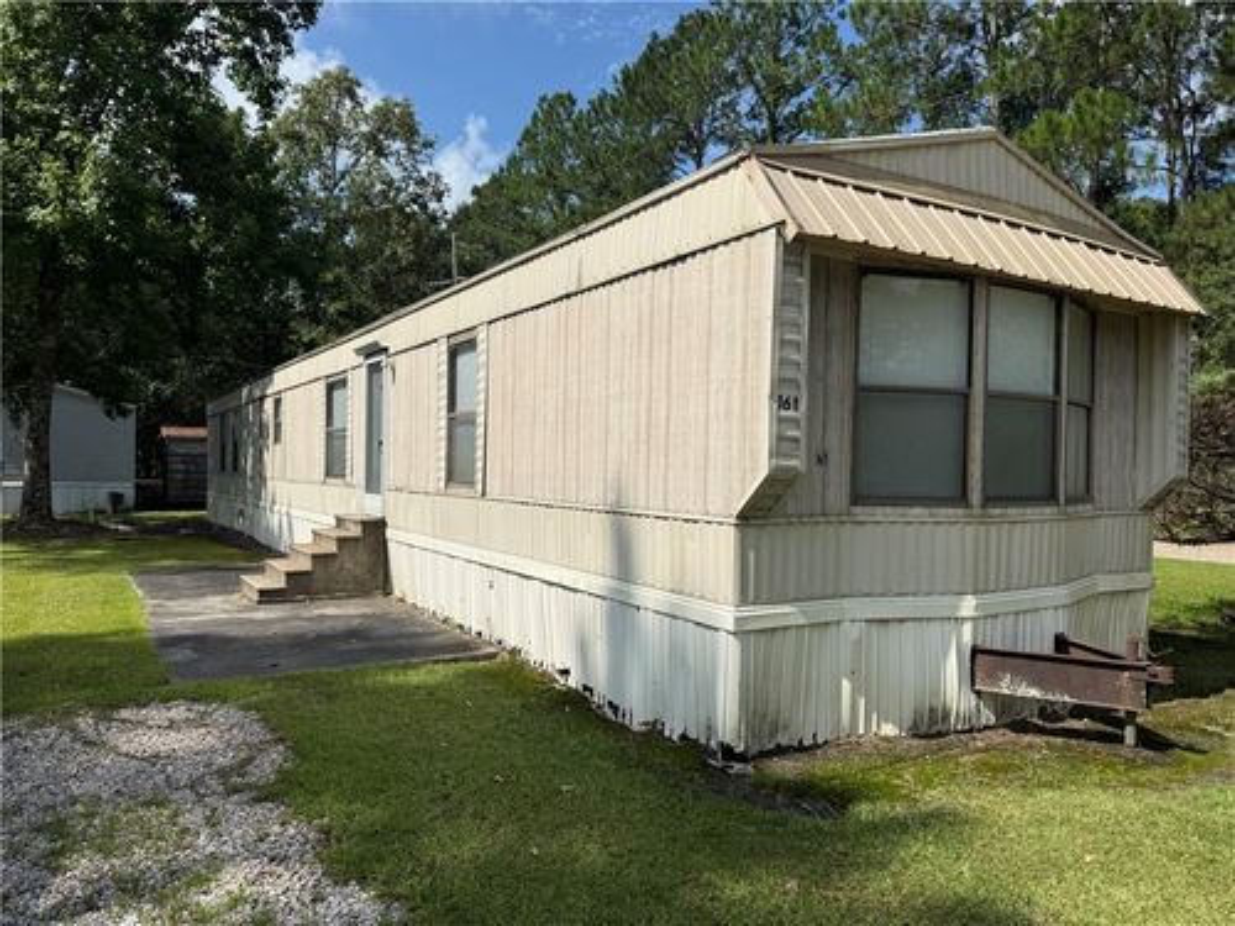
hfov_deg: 71.6
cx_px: 618
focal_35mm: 24
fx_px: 856
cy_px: 463
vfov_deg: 56.8
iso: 80
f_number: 1.78
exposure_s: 1/7353
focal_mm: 6.76
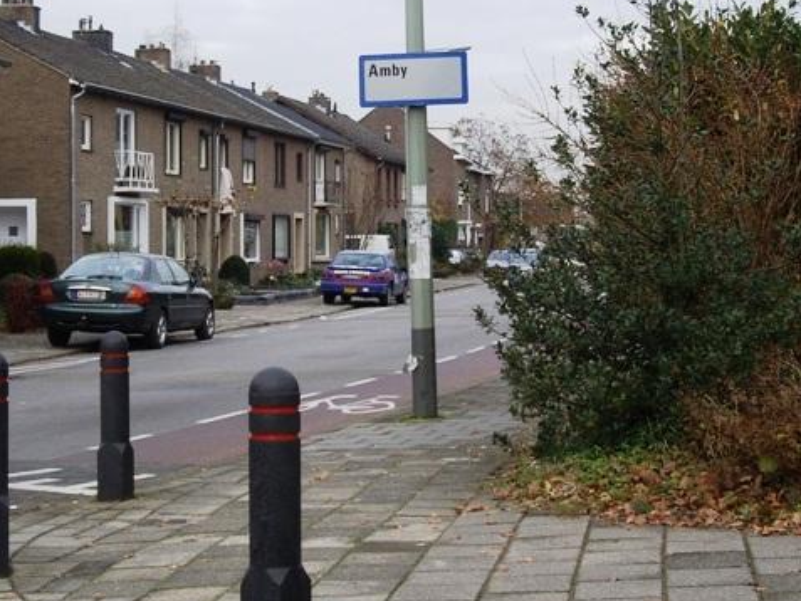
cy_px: 269
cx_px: 267
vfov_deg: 28.6
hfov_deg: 37.1
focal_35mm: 51
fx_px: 1180
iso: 64
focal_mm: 7.9
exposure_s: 1/320
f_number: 2.8
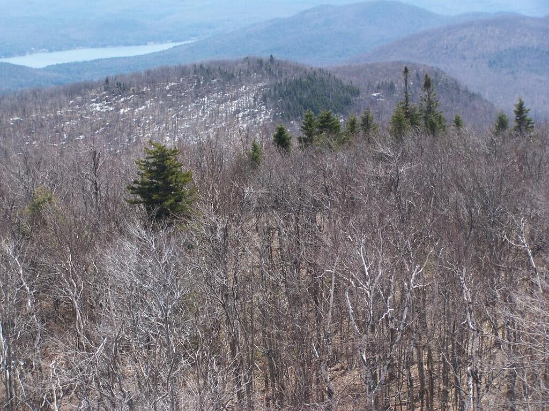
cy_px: 206
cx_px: 274
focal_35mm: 94
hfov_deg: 20.9
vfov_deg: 15.7
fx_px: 1491
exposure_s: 1/640
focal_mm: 15.6
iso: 80
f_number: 3.2
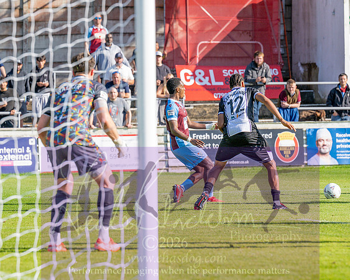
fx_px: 2983
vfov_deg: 5.4
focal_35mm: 288
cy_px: 133
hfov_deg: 6.7
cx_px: 129
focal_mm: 160
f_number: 4
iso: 400
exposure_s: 1/2500
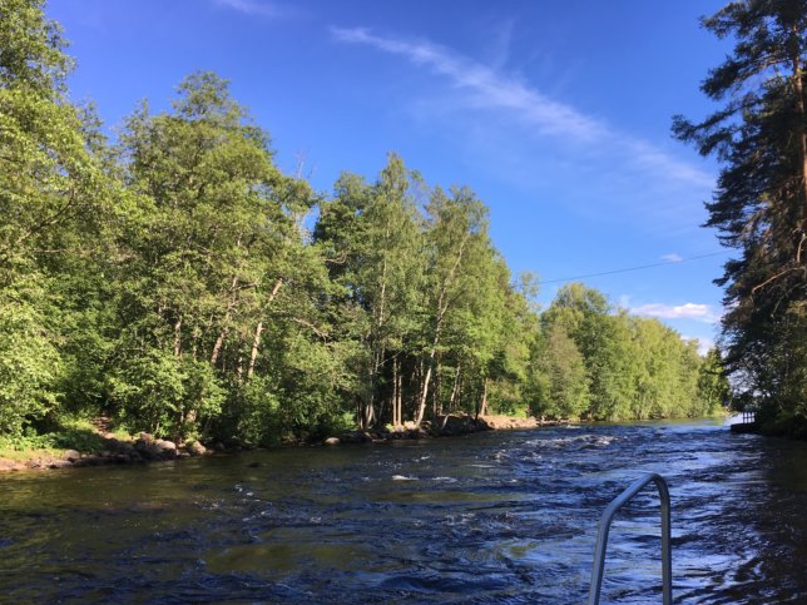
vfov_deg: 39.4
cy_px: 373
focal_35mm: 36
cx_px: 432
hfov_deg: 51.3
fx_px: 839
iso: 25
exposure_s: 1/725
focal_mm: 4.15
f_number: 2.2
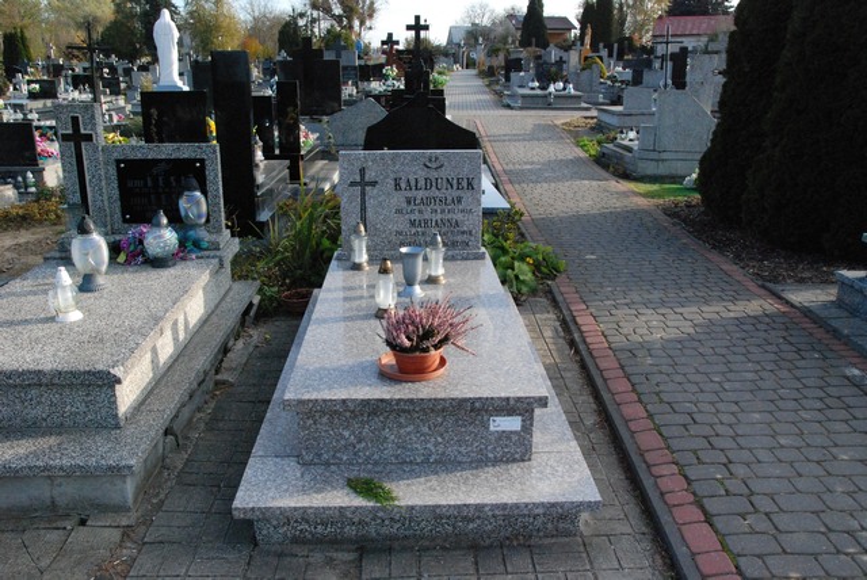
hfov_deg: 59.4
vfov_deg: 41.8
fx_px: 759
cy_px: 290
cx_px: 434
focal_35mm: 32
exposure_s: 1/500
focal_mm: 21
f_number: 11
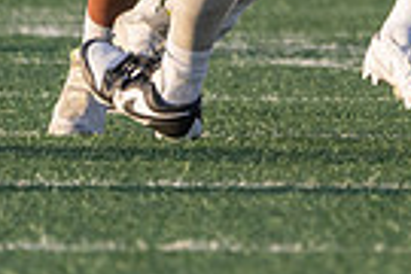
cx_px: 585
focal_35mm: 1714
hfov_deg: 1.2
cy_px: -297
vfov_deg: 0.8
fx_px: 19567
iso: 800
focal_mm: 400
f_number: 7.1
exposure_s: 1/1250
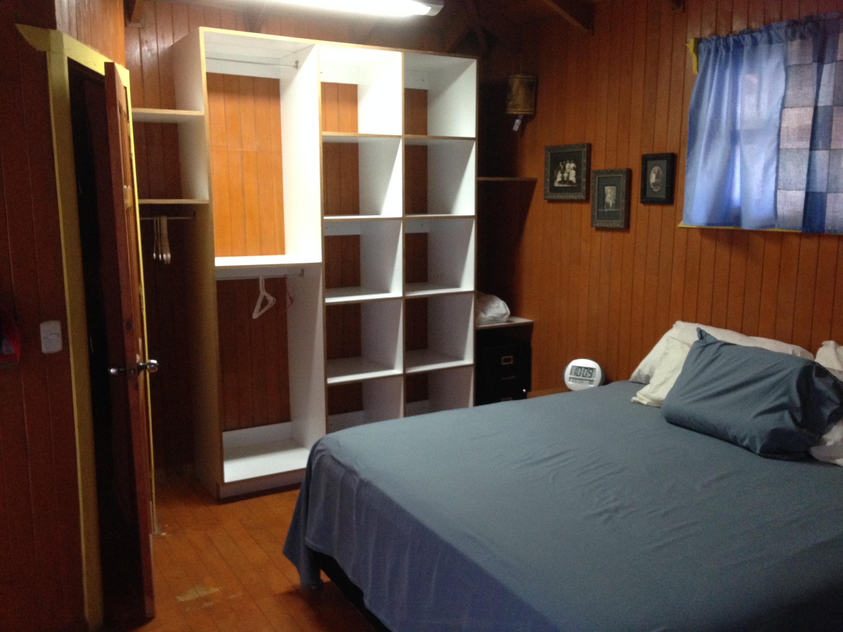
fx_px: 804
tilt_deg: -8.5
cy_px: 316
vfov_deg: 42.9
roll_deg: +0.8
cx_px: 422
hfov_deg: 55.4
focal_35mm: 33
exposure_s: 1/20
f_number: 2.4
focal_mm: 4.12
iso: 320
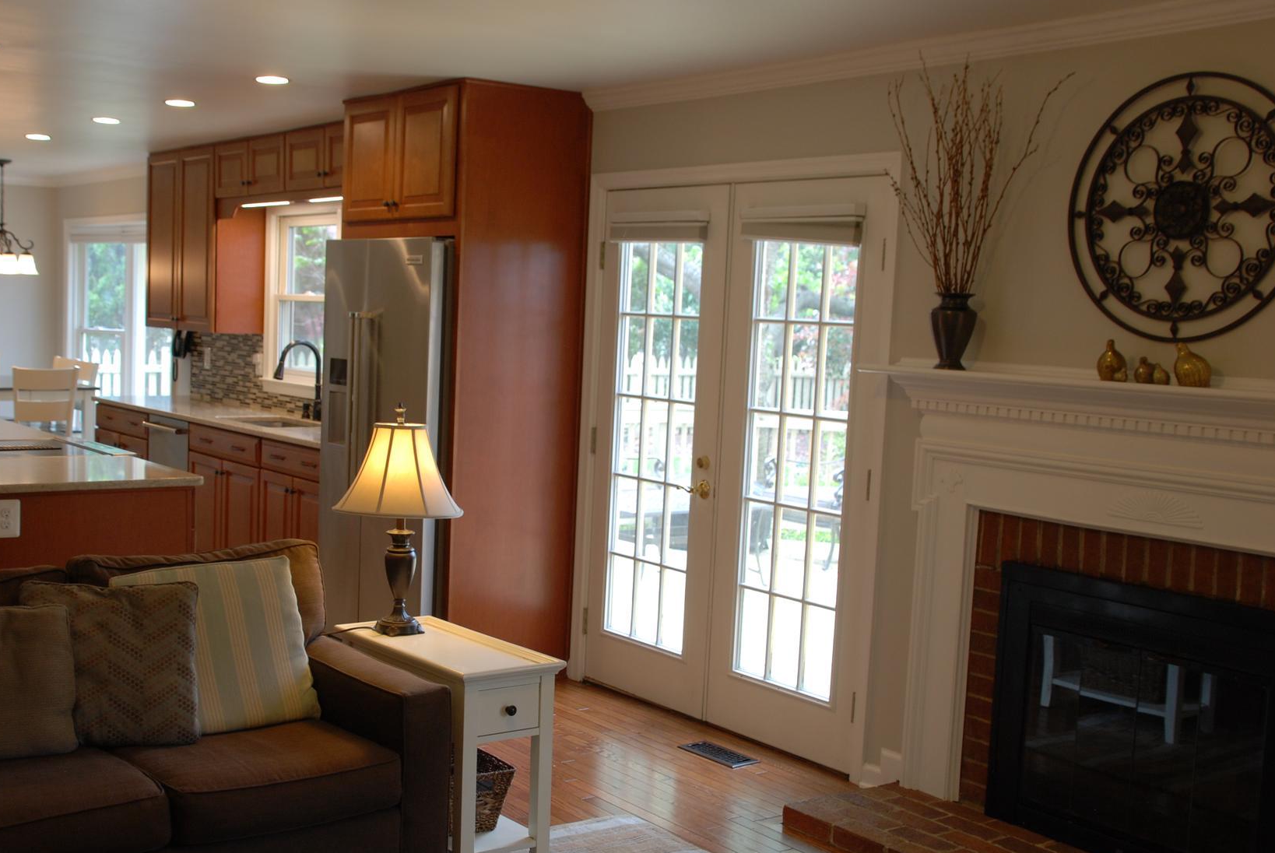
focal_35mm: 45
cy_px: 483
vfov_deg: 29.9
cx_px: 501
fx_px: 1595
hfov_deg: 43.3
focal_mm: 24
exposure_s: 1/30
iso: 200
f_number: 3.8
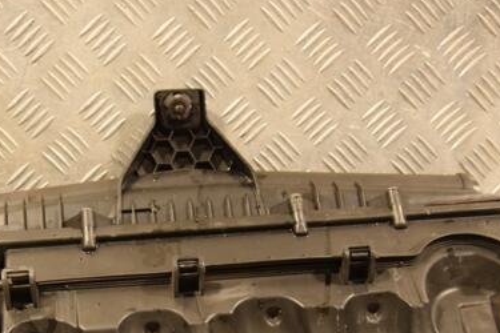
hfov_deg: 28.0
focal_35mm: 72
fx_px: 1000
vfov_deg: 18.8
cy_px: 258
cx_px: 191
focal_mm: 30
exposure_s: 1/100
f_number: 5
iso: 800
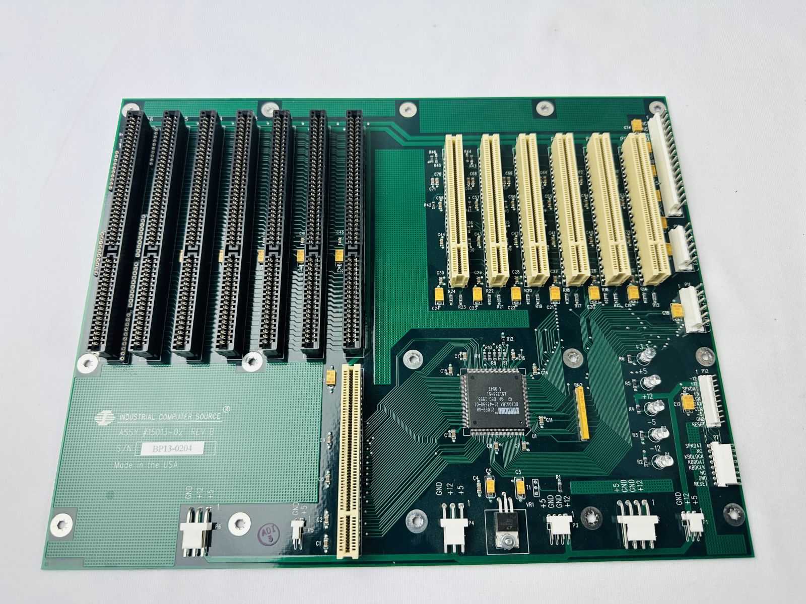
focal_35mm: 24
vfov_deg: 56.8
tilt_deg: -70.3
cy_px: 302
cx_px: 403
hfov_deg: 71.6
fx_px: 559
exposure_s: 1/120
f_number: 1.78
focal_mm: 6.86
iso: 125
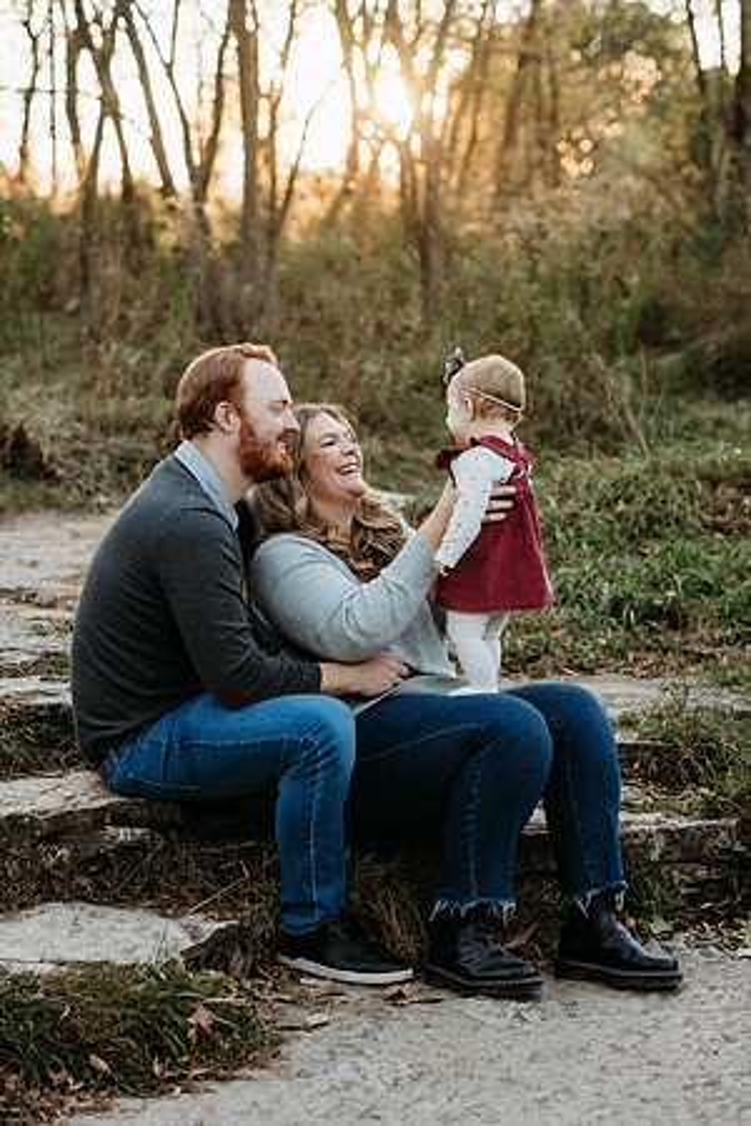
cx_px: 376
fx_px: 2660
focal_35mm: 85
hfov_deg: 16.1
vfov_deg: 23.9
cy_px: 563
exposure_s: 1/640
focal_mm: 85
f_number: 3.5
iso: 640
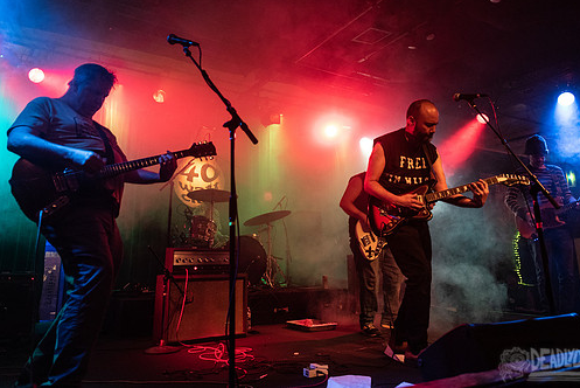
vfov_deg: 46.3
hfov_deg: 65.4
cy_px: 163
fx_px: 451
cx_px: 299
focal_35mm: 28
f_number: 3.2
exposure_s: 1/80
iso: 2500
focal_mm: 24
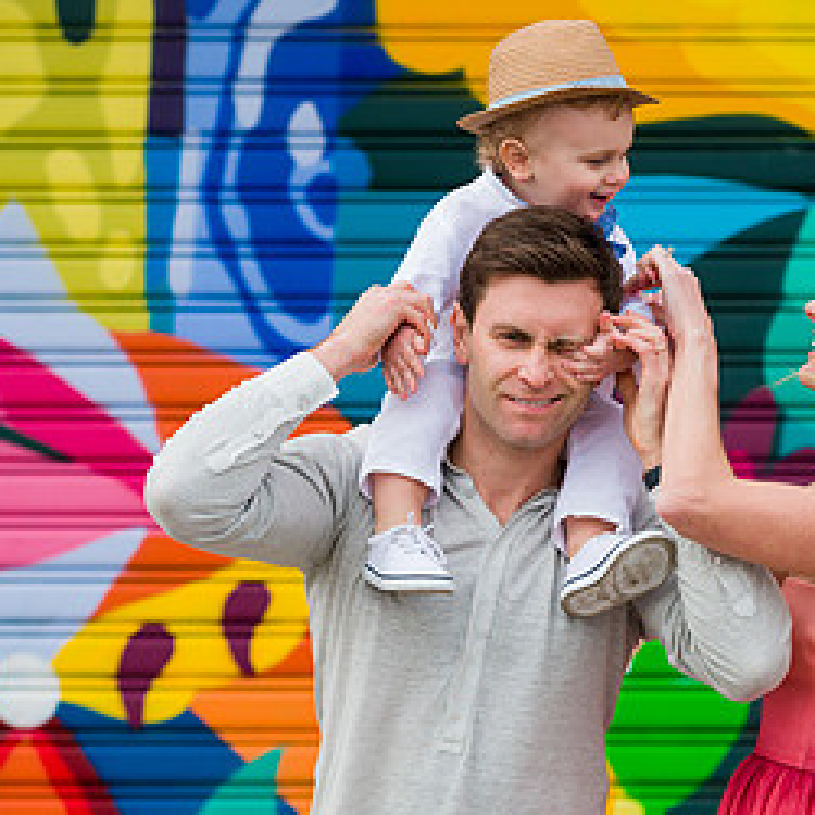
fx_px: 5514
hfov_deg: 8.4
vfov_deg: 8.5
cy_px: 437
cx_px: 675
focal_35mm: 207
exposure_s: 1/800
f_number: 4
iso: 200
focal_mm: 105
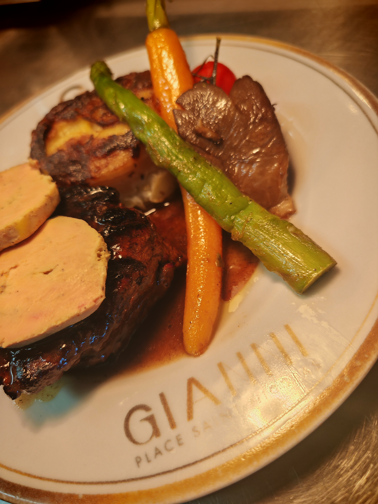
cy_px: 252
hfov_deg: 51.4
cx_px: 189
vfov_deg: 65.3
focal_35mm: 27
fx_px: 393
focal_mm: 7.62
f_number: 1.6
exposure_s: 1/100
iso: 50
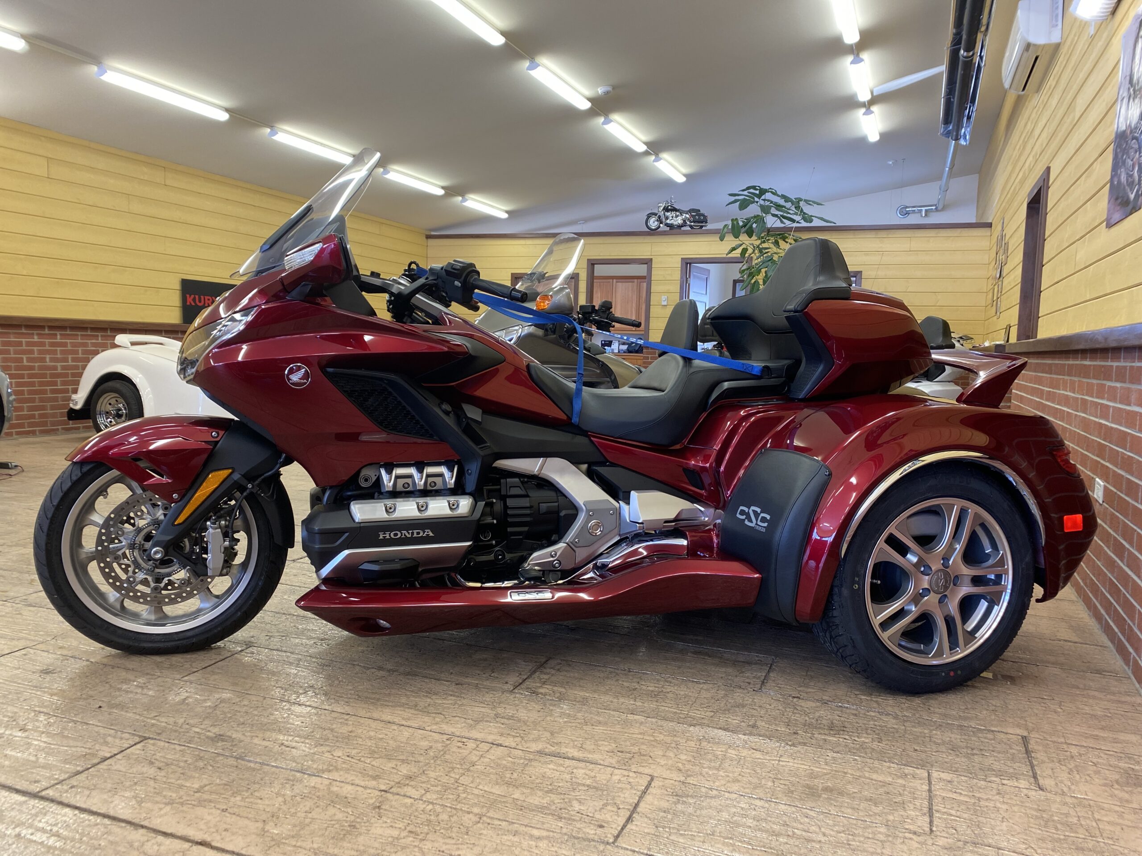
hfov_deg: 67.3
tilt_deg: -6.4
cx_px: 571
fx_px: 858
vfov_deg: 53.1
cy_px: 428
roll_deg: -0.8
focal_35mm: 26
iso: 80
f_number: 1.8
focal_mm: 4.25
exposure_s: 1/60
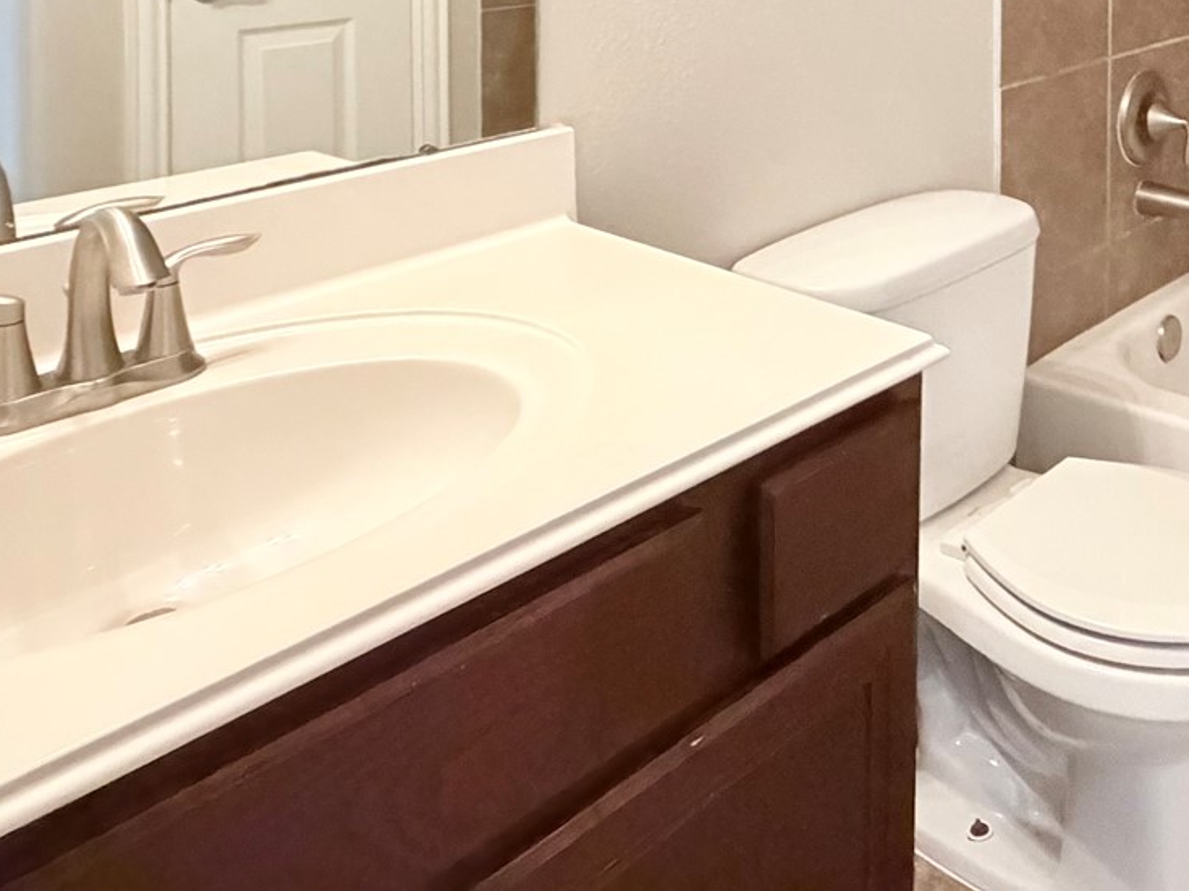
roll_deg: -0.5
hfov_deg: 43.7
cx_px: 1069
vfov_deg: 31.4
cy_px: -152
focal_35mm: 39
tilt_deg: -0.7
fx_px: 1339
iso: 1250
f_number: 2.2
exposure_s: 1/60
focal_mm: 2.22
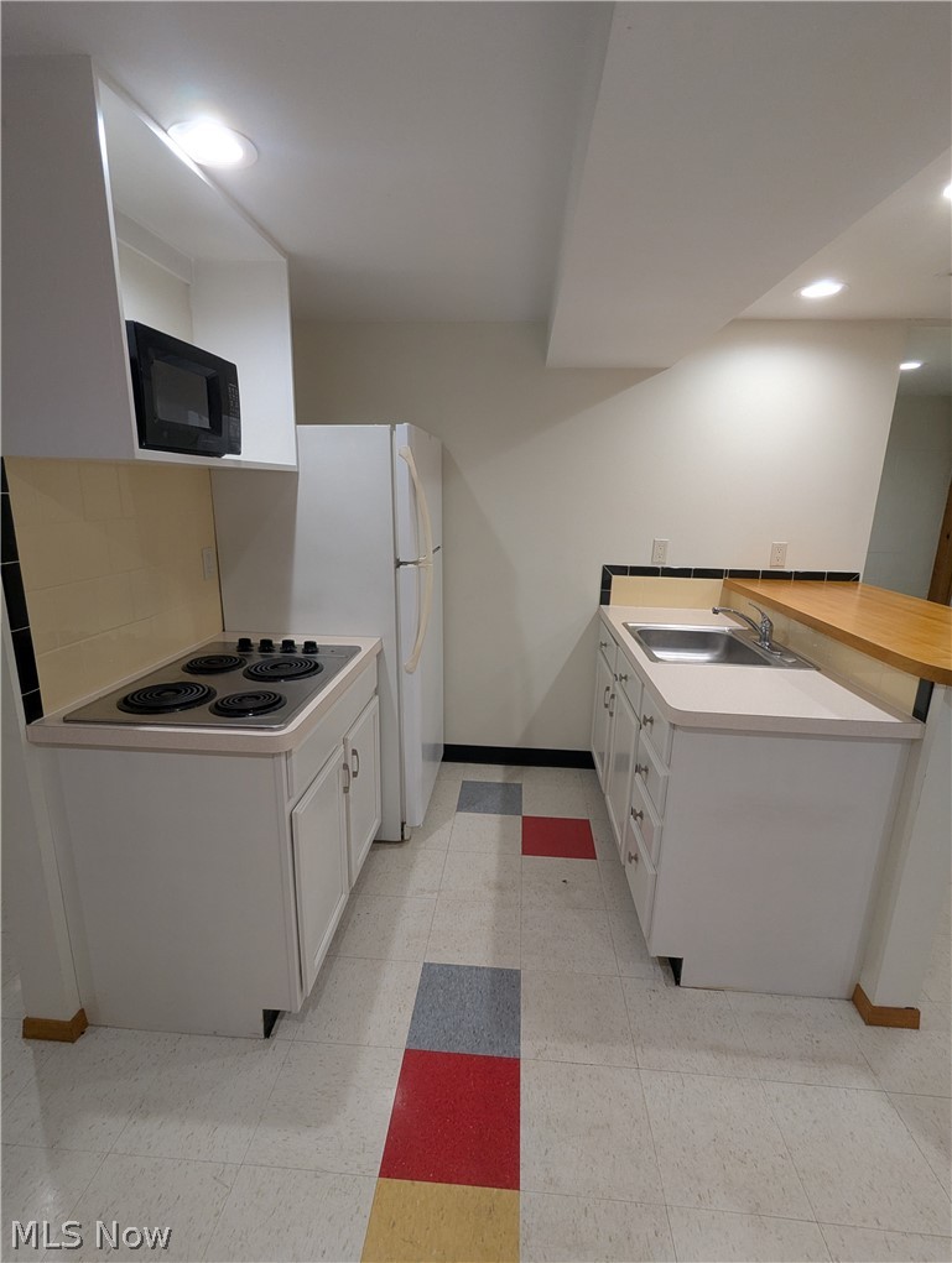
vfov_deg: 94.4
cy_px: 632
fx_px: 585
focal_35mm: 16
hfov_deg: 78.3
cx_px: 476
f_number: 2.2
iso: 237
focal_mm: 2.35
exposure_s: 1/120
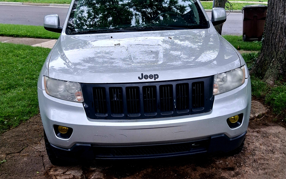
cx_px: 145
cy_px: 77
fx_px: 218
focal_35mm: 28
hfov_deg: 66.5
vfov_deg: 44.4
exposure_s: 1/120
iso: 125
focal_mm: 3.98
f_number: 1.8
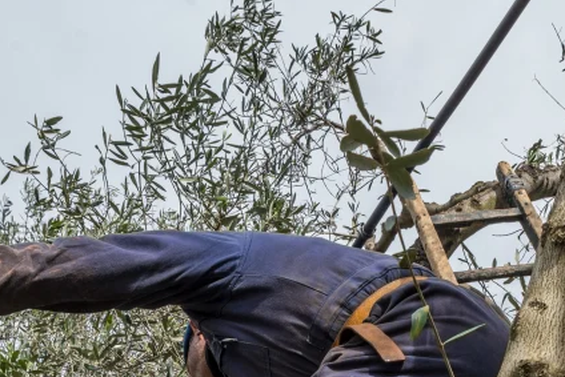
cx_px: 349
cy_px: 523
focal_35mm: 68
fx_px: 1068
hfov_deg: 29.5
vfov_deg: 18.3
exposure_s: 1/320
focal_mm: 24
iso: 400
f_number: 10
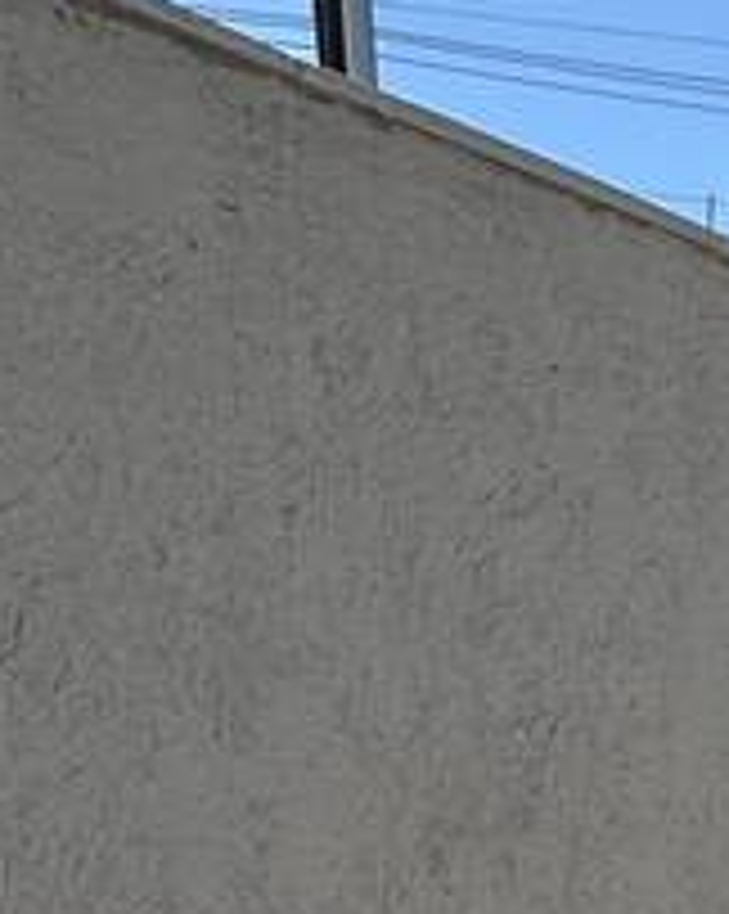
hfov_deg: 10.7
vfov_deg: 18.2
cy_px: 1238
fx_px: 2620
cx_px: 2214
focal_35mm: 97
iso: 50
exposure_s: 1/2564
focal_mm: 2.22
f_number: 2.2
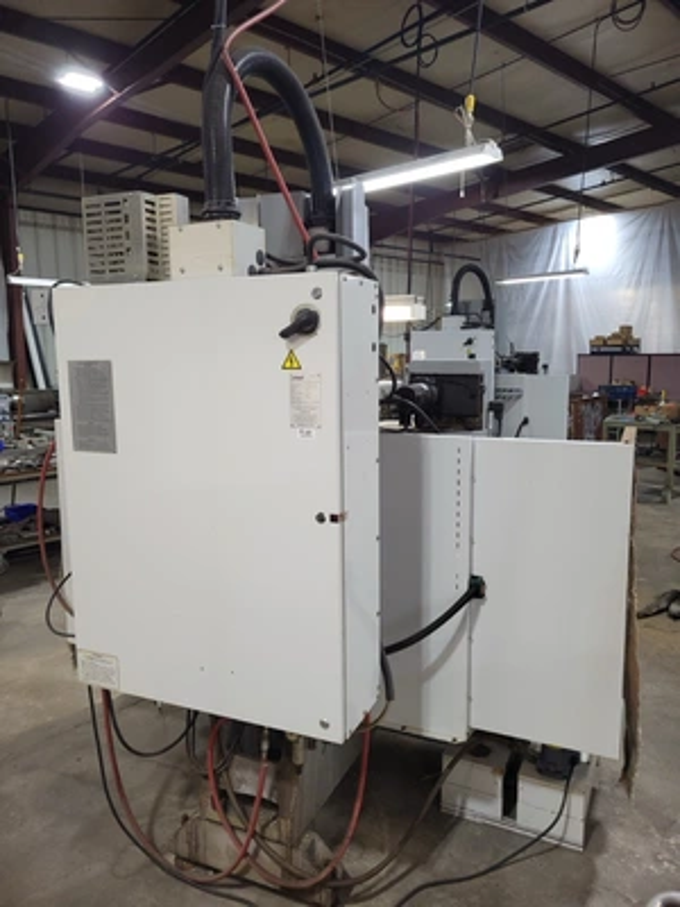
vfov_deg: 67.3
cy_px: 454
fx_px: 681
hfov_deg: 53.1
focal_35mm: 26
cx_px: 340
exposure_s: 1/40
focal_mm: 5.4
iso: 100
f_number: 1.8
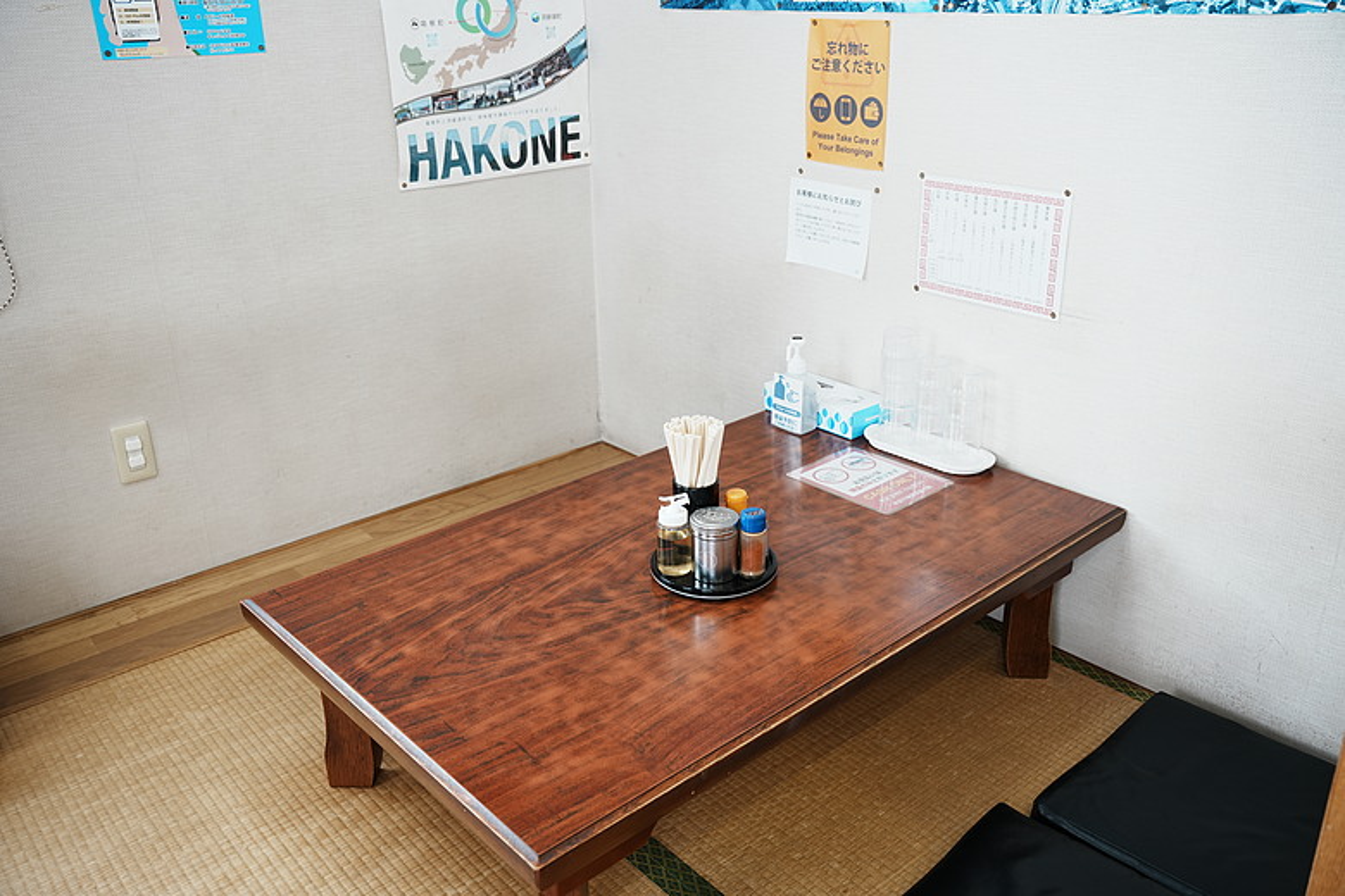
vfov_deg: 42.6
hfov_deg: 60.6
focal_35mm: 31
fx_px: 1151
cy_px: 448
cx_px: 672
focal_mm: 30.8
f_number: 4
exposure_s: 1/40
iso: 250
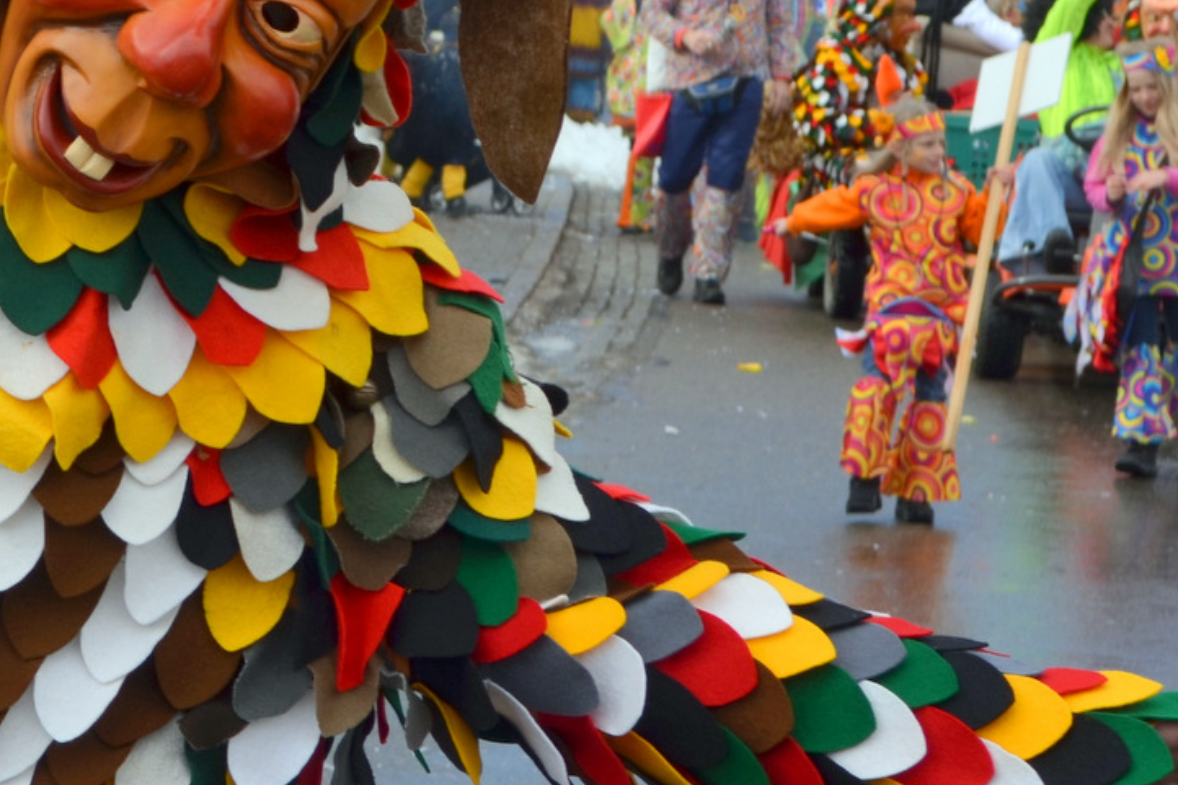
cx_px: 31
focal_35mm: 153
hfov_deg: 13.3
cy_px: 327
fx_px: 5005
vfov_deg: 9.0
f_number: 9
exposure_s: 1/200
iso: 100
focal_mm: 46
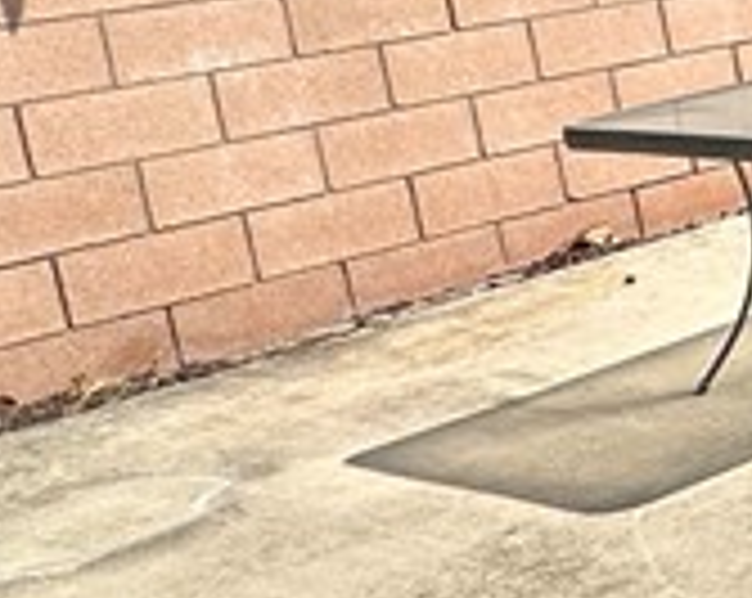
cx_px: 1846
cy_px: -40
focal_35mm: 84
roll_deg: +3.7
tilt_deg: -7.7
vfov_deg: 17.7
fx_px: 1866
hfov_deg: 14.3
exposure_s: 1/2564
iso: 50
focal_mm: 2.22
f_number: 2.2
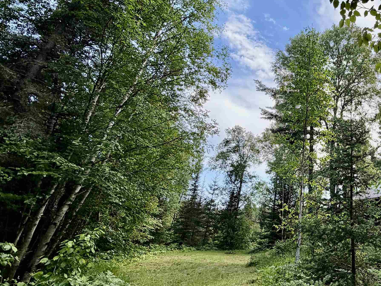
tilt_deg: +22.1
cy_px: 123
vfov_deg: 56.6
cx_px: 317
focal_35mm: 24
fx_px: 264
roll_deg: -3.9
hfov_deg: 63.9
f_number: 2.2
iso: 40
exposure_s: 1/672
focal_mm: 2.22
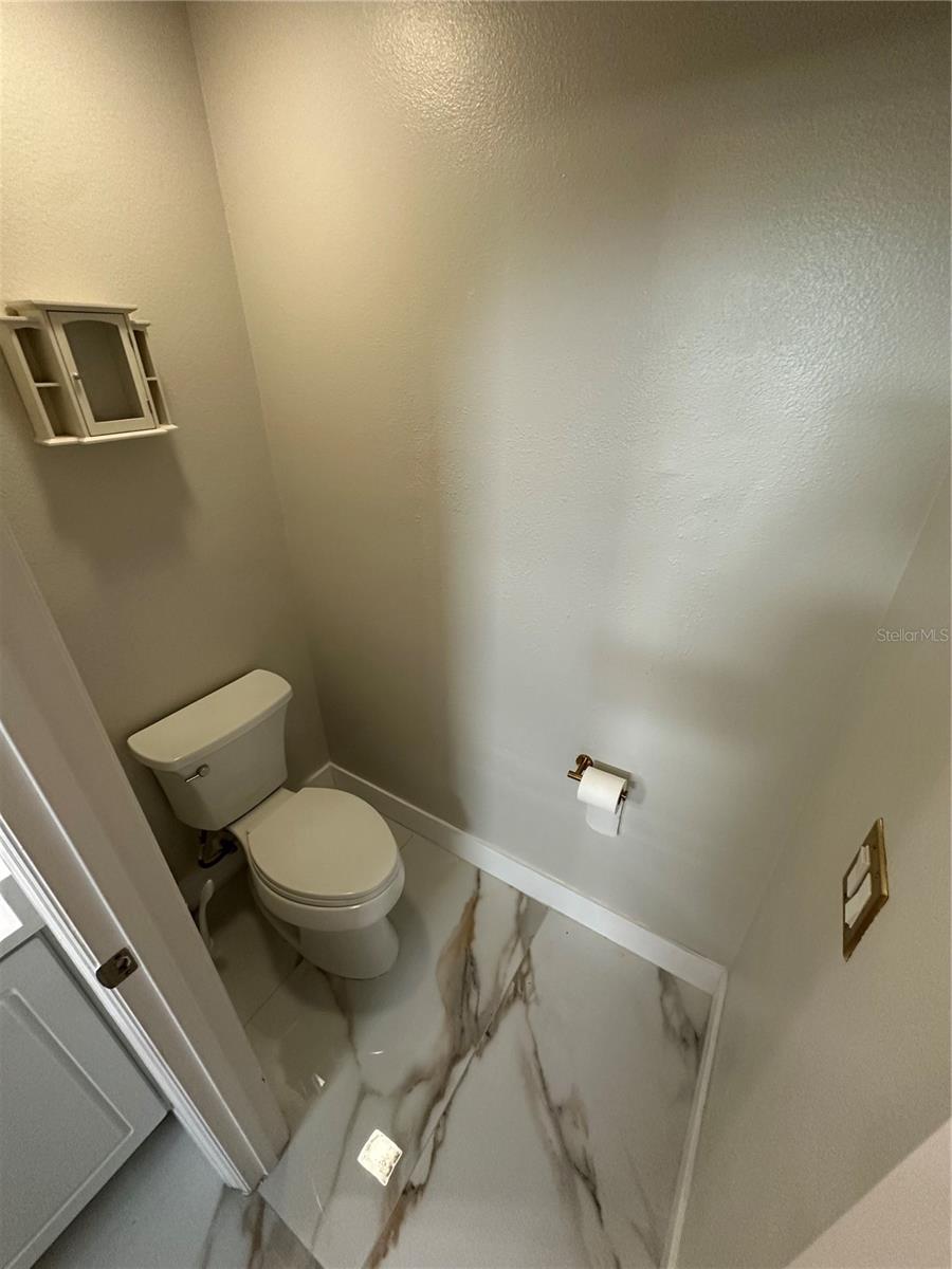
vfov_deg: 102.1
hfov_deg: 85.7
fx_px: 513
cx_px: 476
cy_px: 634
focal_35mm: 14
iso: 250
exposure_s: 1/60
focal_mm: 2.22
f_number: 2.2
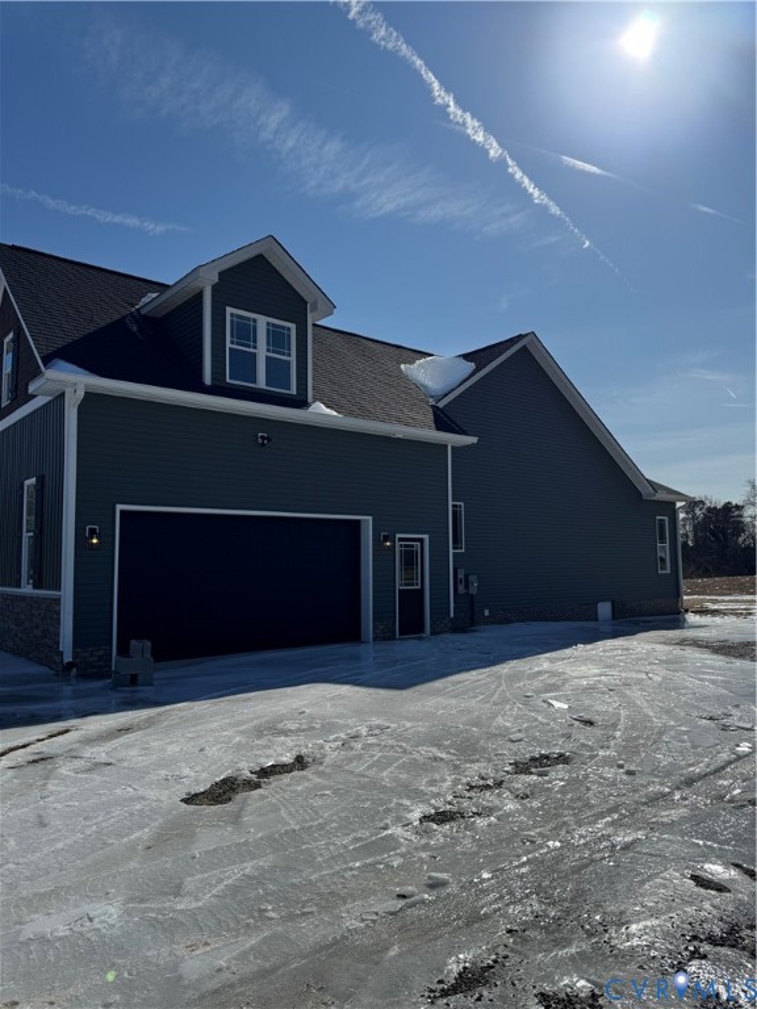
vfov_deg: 71.6
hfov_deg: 56.8
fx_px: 700
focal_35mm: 24
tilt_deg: +4.6
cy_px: 504
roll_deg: +1.0
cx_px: 378
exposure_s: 1/12346
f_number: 1.78
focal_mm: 6.76
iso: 64
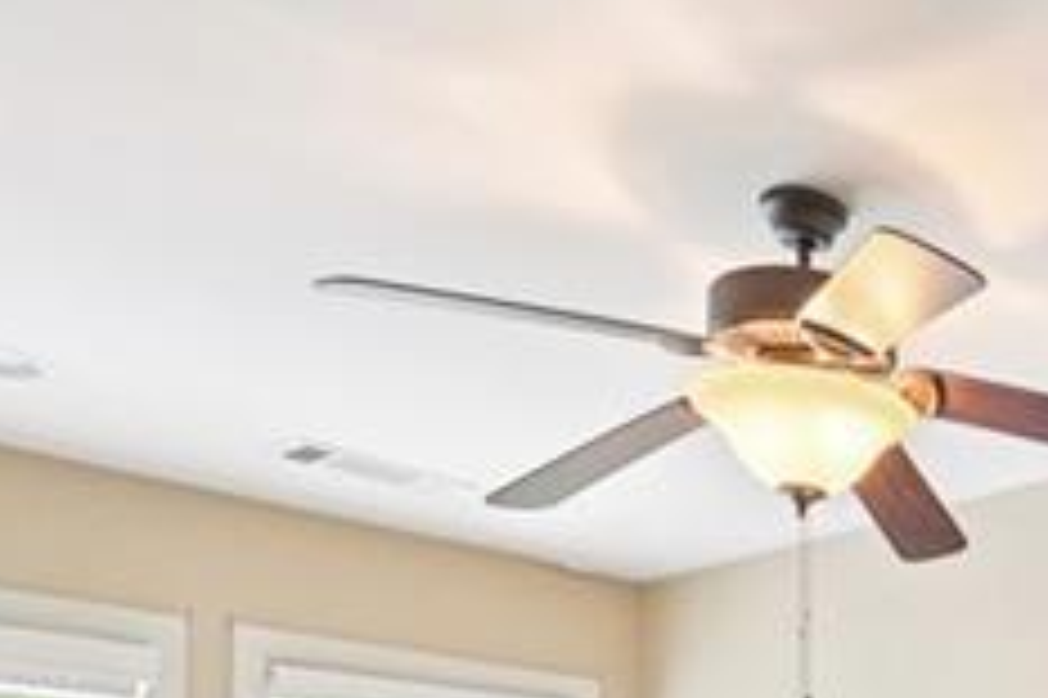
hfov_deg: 33.1
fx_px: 1396
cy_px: 973
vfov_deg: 23.7
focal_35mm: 48
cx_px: 1277
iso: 320
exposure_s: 1/8
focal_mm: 14
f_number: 8
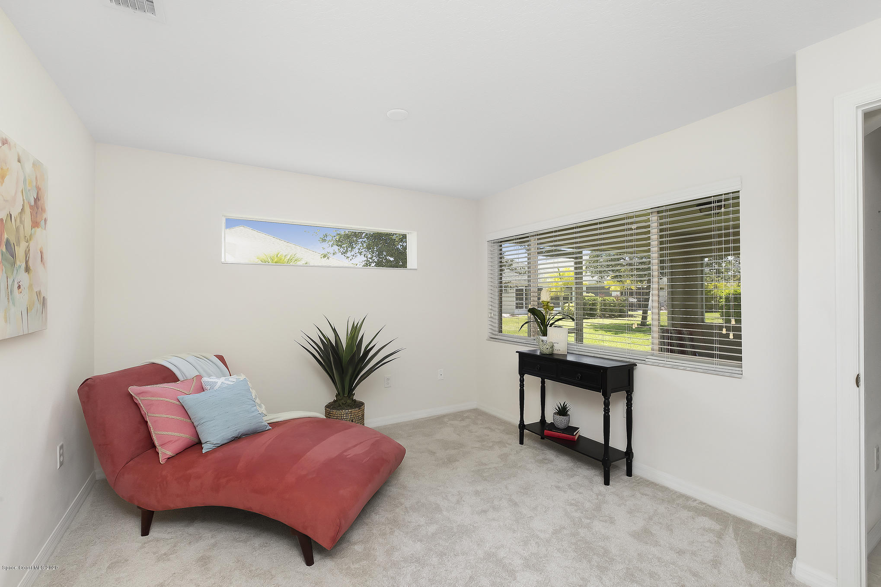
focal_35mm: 15
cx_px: 440
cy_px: 294
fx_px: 367
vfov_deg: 77.3
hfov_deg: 100.4
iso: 400
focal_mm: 10
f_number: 8
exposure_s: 1/8
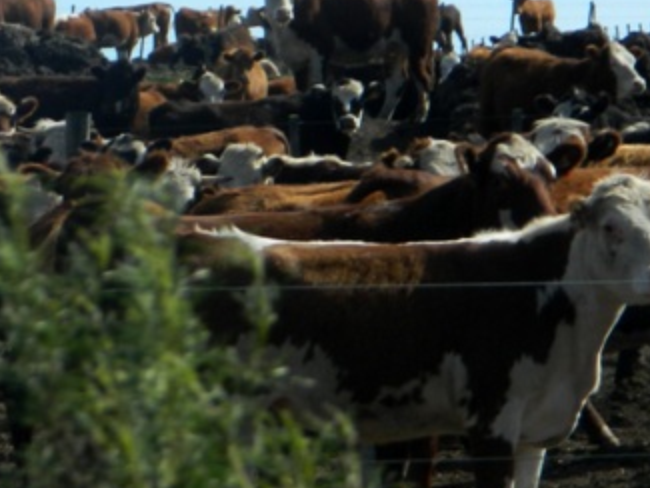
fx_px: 8866
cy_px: 164
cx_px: -208
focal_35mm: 472
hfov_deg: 4.2
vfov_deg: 3.2
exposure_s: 1/500
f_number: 4.9
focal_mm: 27
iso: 80
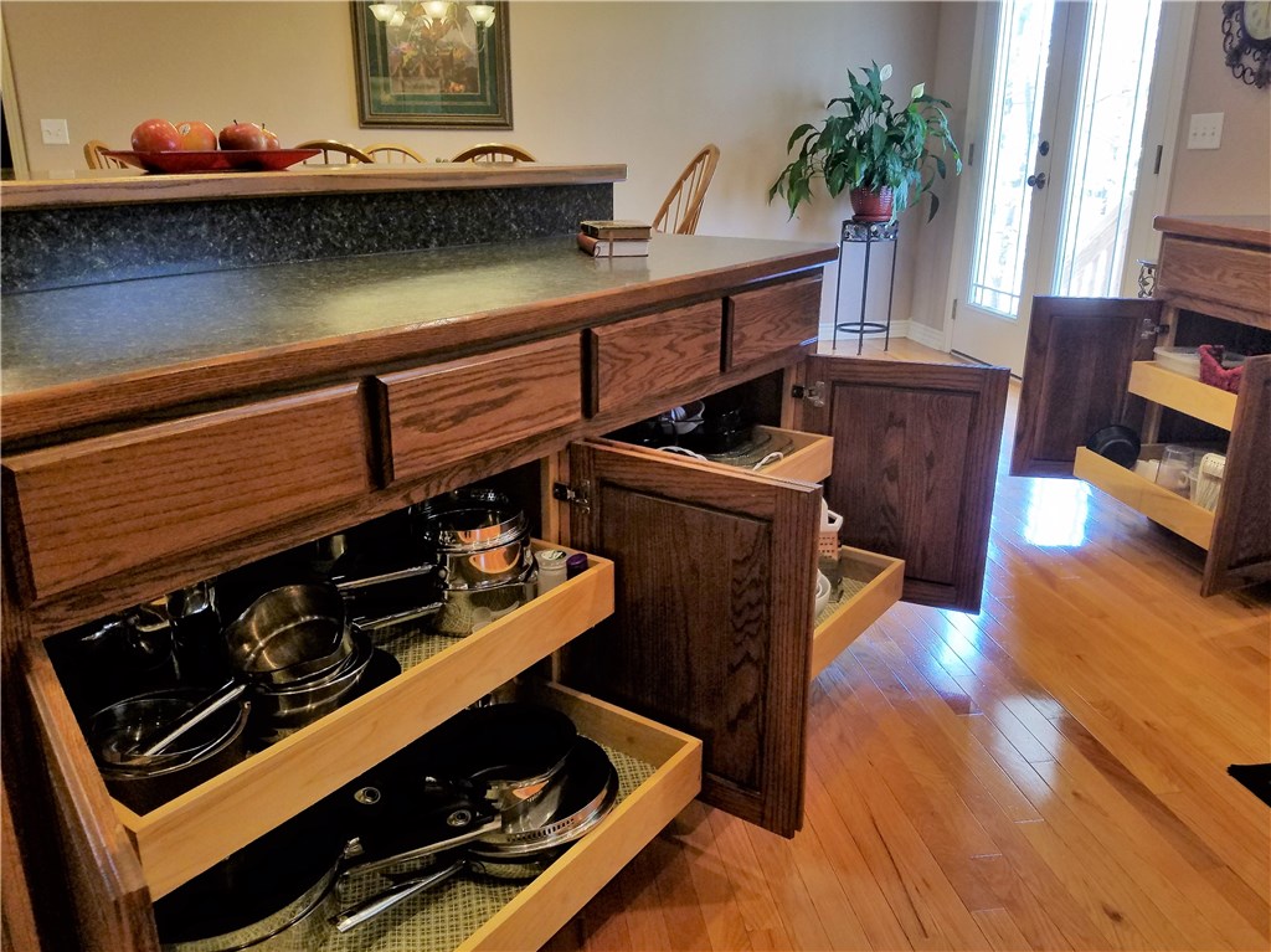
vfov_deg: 53.0
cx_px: 636
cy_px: 476
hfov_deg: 67.3
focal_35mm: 26
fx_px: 954
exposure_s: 1/120
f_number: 1.7
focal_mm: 4.2
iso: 100
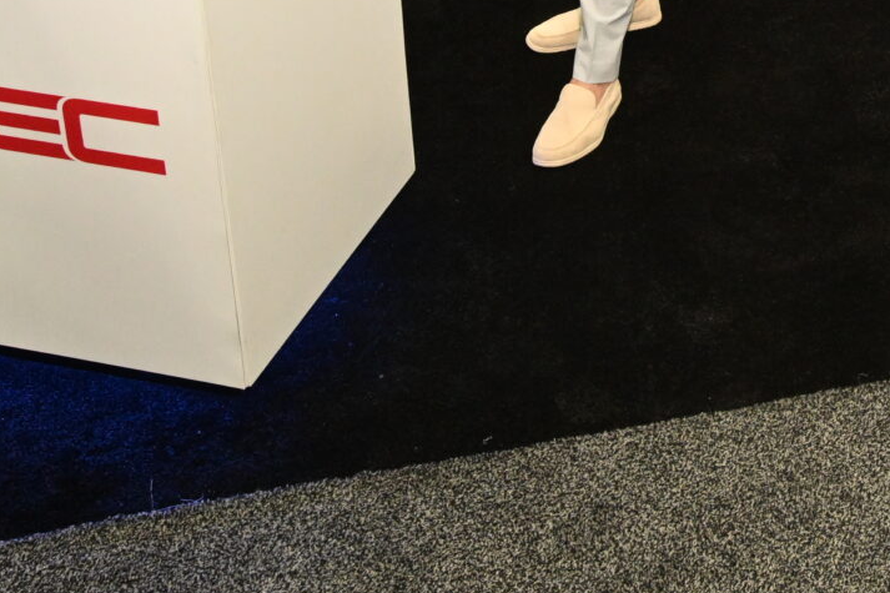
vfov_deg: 15.5
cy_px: -381
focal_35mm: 79
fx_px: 1952
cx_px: 912
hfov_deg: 24.4
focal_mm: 22
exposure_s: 1/125
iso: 2500
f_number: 6.3
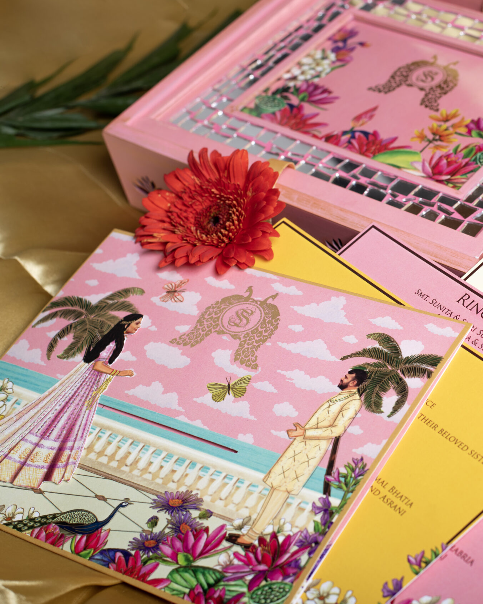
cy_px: 303
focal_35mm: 71
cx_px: 454
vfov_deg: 26.8
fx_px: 1268
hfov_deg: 21.0
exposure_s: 1/200
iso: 100
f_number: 6.3
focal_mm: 50
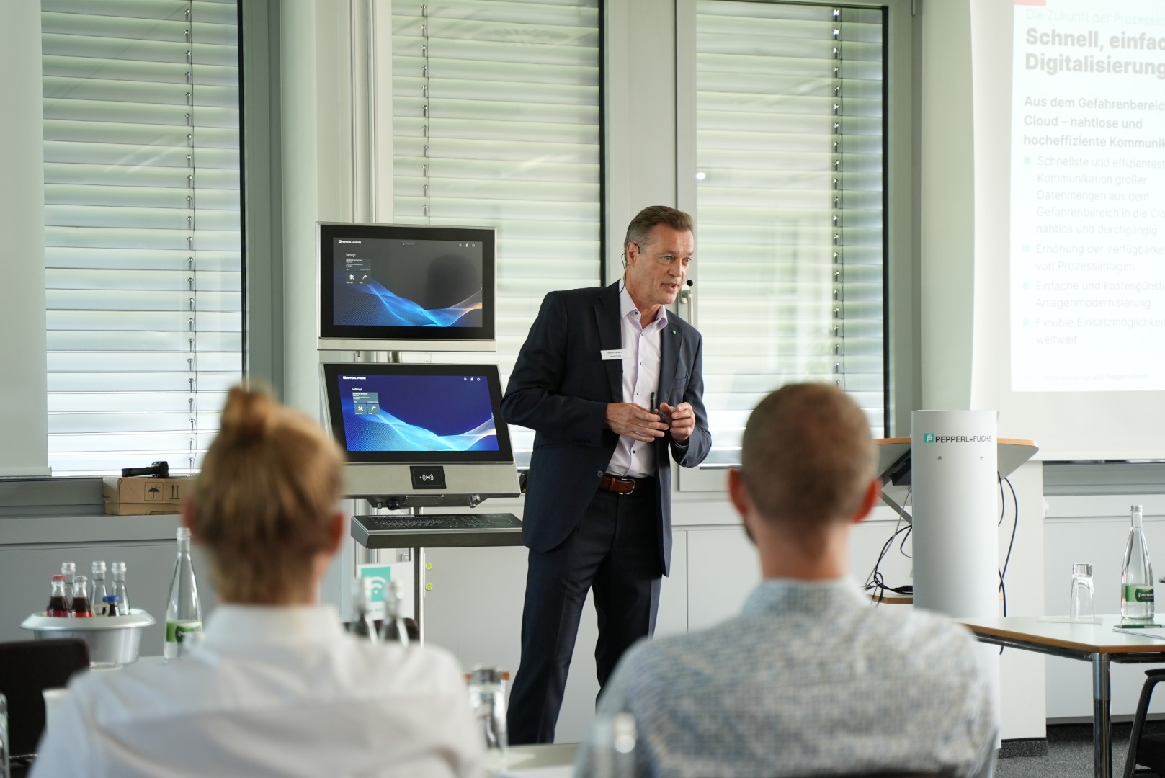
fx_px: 2428
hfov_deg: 27.0
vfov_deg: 18.2
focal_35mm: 75
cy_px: 389
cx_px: 582
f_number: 3.2
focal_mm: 75
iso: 640
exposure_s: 1/100
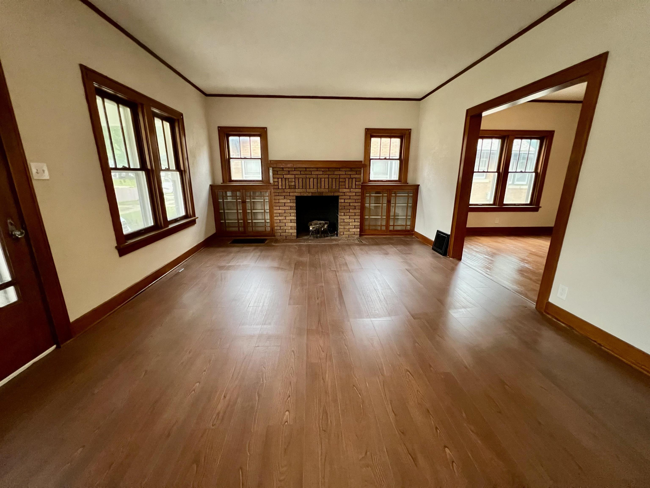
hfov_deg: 106.2
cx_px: 325
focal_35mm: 13
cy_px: 244
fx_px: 244
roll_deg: -0.3
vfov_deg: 89.9
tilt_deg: -15.0
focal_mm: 1.57
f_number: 1.8
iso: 800
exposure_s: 1/60
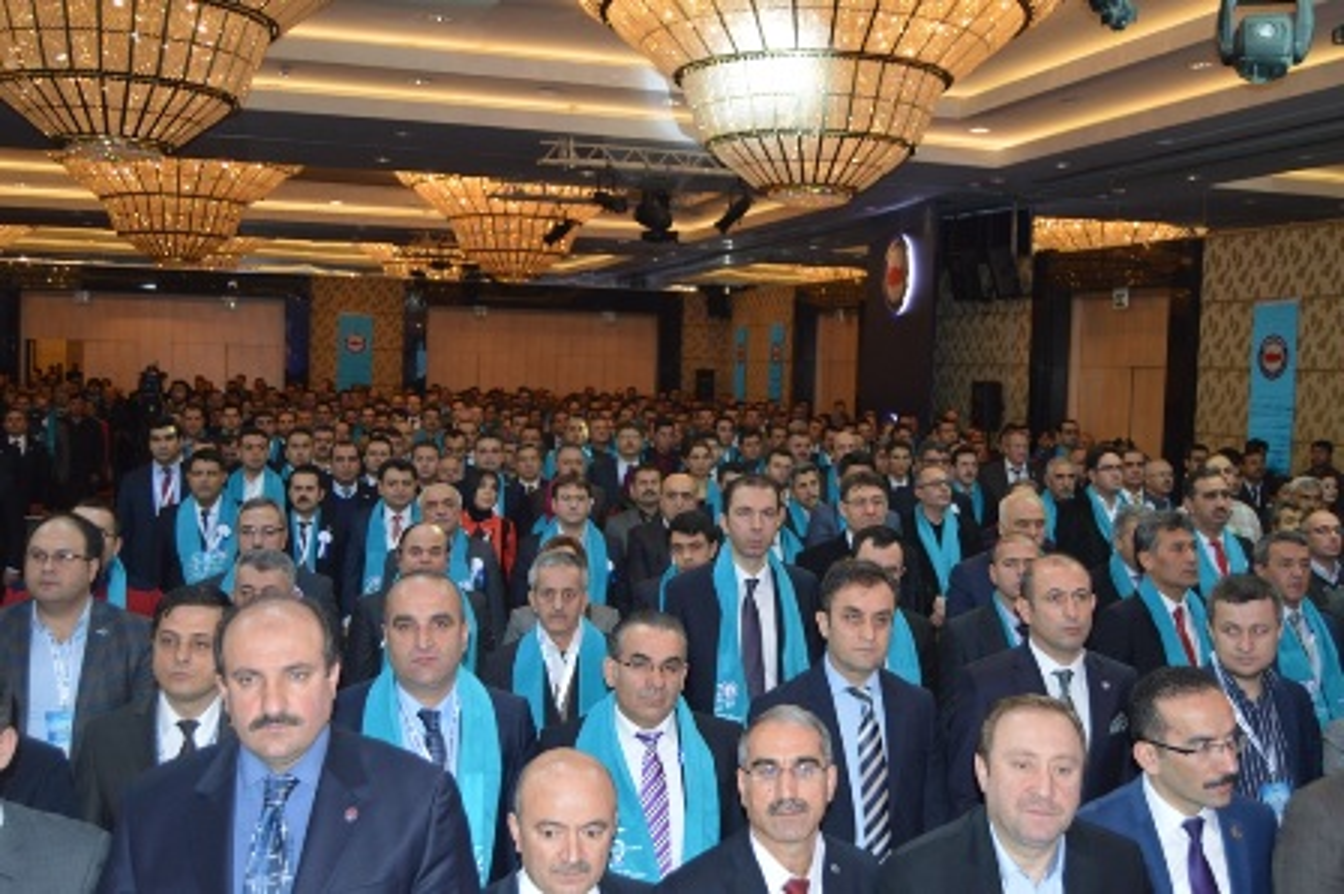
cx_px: 672
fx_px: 1343
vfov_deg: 36.8
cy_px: 447
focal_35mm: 36
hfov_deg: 53.2
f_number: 3.8
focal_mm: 24
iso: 560
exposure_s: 1/60
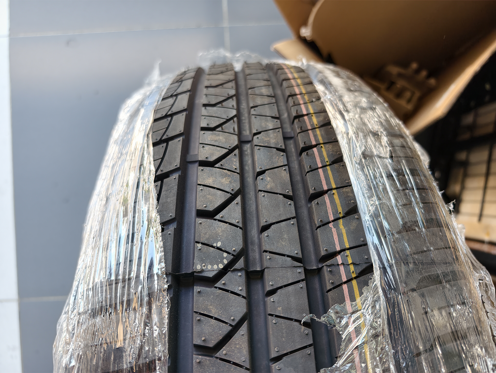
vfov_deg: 59.0
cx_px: 248
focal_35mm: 23
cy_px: 186
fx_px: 330
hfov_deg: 73.8
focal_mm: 6.25
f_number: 1.68
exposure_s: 1/100
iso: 418
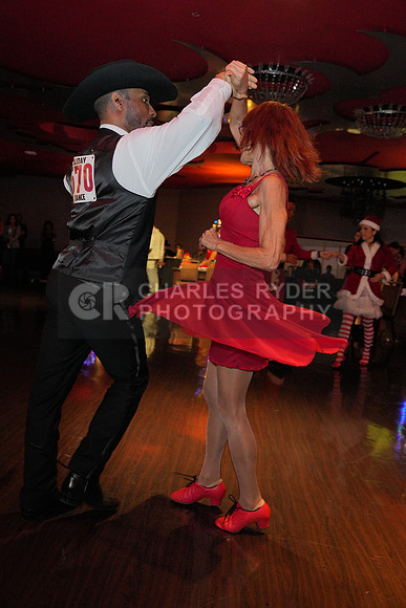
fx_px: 524
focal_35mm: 31
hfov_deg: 42.3
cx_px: 203
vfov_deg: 60.3
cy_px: 304
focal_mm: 31
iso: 4000
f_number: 4
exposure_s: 1/200
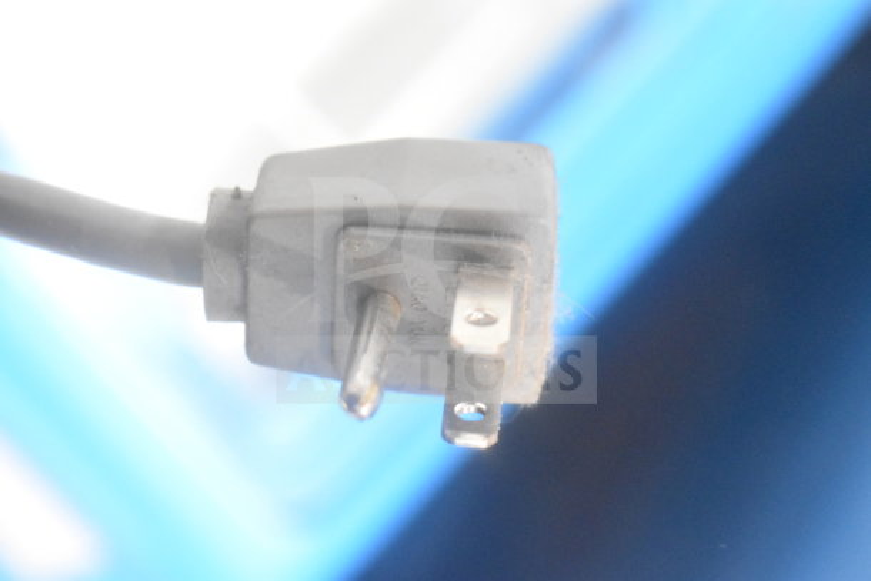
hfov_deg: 24.6
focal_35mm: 82
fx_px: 1996
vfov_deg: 16.6
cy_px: 290
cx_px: 436
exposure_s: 1/100
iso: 8000
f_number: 5.6
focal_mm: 55
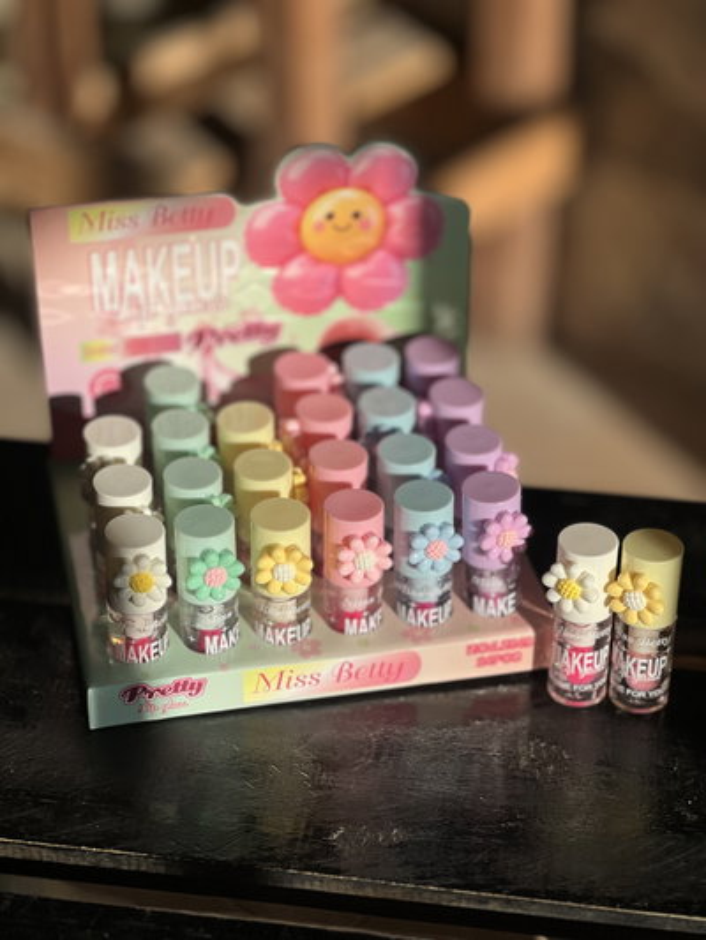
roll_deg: +1.0
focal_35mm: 77
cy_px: 470
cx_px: 353
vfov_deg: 25.3
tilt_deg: -33.2
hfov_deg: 19.1
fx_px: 2093
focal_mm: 9
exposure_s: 1/1340
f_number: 2.8
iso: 32
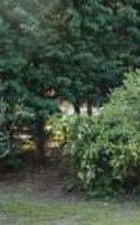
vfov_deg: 20.6
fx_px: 611
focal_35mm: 100
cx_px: 222
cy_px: 171
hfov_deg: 12.3
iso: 160
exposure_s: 1/60
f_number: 3.5
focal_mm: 5
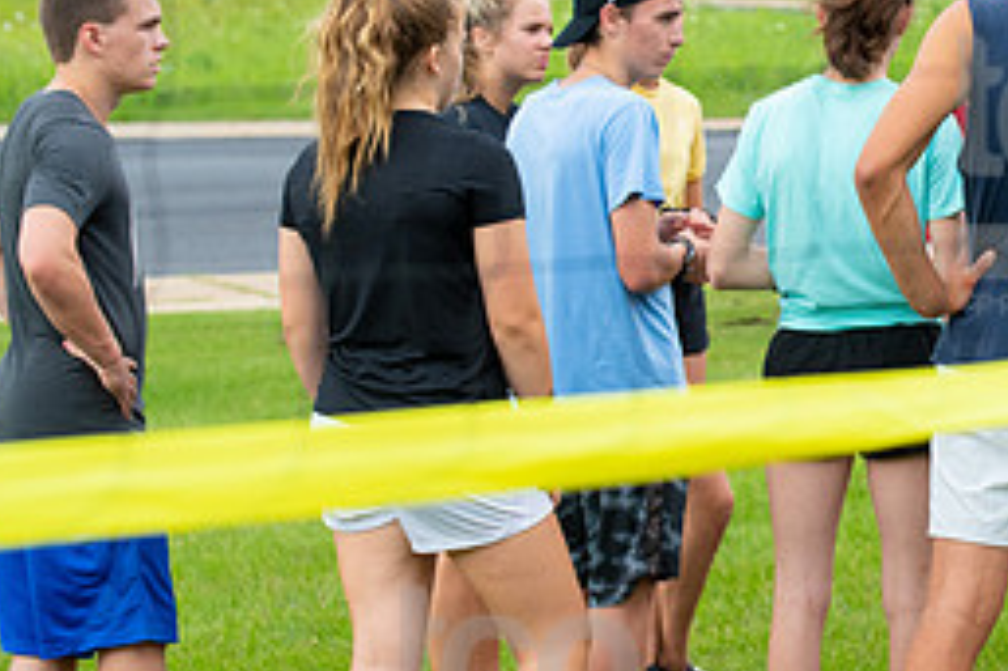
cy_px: 175
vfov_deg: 8.7
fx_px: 4421
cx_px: 1079
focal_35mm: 158
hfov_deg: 12.8
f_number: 4.5
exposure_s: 1/1000
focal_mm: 70
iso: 640
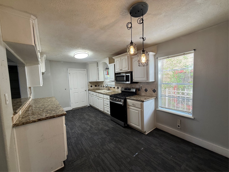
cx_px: 114
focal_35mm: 14
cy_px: 86
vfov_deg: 85.7
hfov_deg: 102.1
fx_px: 93
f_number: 2.2
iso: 80
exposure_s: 1/40
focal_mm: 2.22
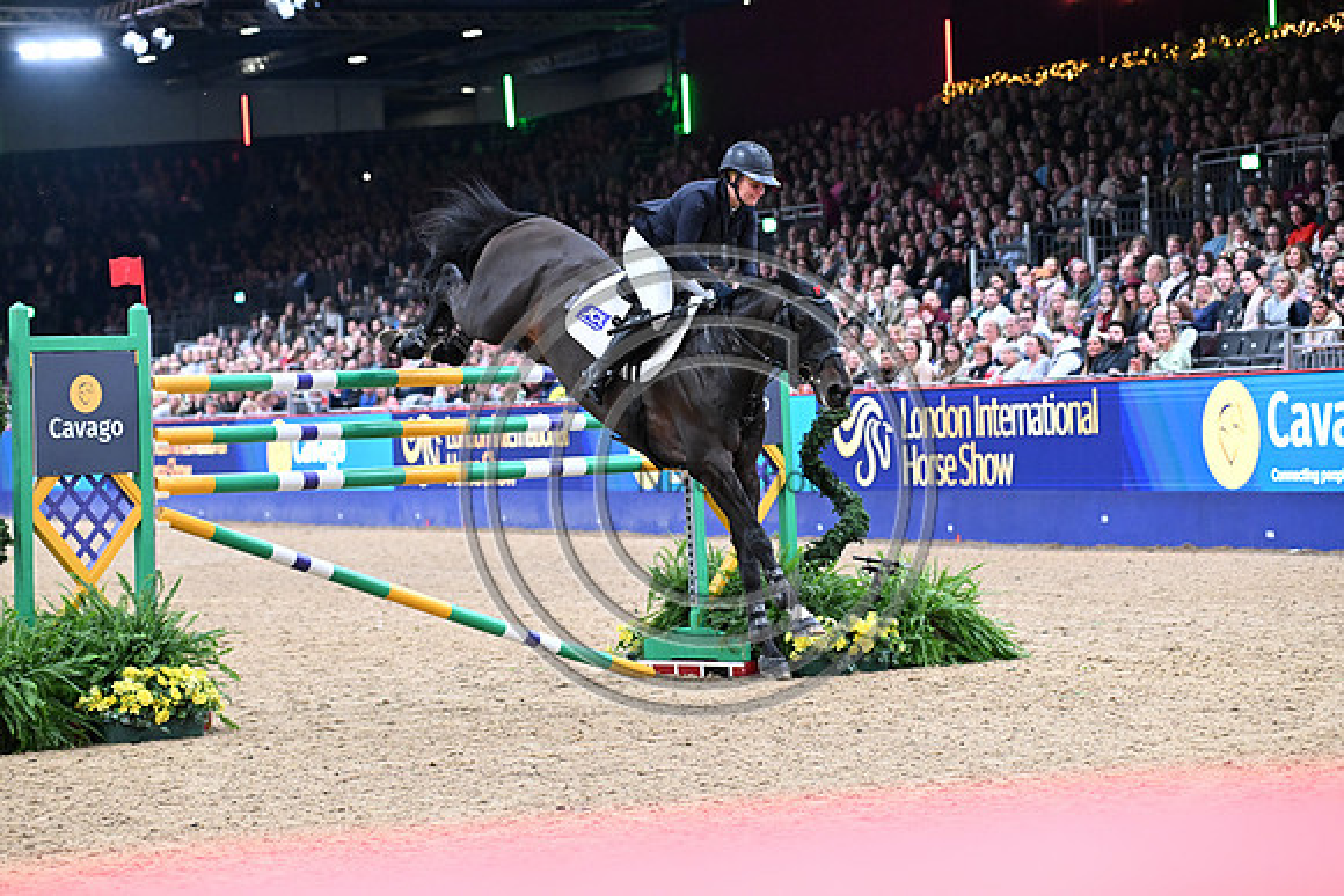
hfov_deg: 17.1
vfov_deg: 11.4
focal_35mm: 120
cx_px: 672
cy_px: 448
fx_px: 4481
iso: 6400
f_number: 4.5
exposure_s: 1/640
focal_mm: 120
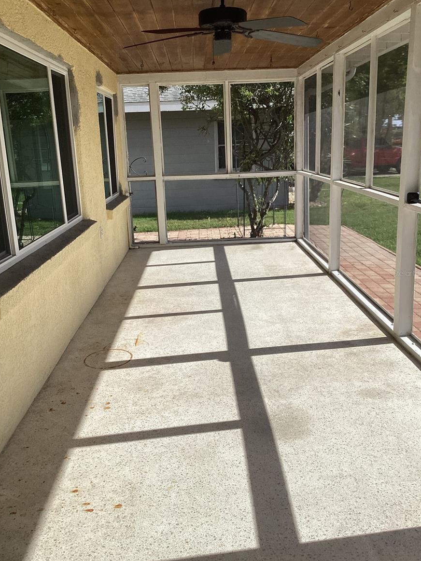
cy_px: 273
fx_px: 519
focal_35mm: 32
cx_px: 210
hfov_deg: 44.2
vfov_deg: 56.8
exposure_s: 1/1181
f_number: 2.4
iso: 25
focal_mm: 3.3
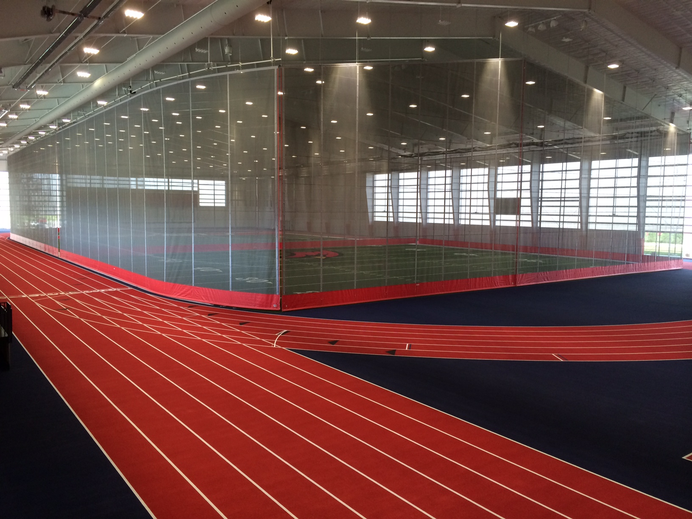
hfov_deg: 60.0
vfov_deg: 46.8
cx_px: 346
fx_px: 600
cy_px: 260
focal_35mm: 30
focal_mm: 4.12
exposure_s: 1/30
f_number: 2.2
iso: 50
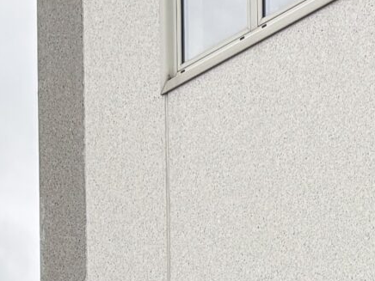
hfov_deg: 12.4
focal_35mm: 149
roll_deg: +1.3
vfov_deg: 8.7
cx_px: 619
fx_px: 1614
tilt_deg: +2.5
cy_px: 755
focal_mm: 5.96
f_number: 1.6
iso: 50
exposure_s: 1/458
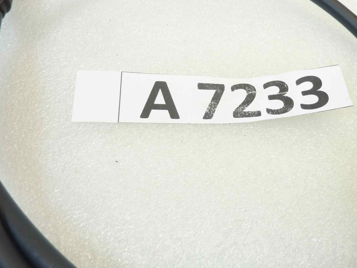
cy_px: 117
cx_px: 213
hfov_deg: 52.3
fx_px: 361
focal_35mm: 35
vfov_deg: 40.6
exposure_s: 1/25
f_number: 3.3
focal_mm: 4.1
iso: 80
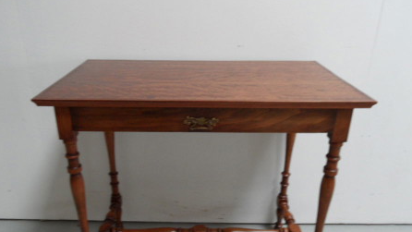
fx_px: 328
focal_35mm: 30
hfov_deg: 64.2
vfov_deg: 38.7
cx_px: 188
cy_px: 145
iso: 200
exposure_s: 1/20
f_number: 3.2
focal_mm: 3.9
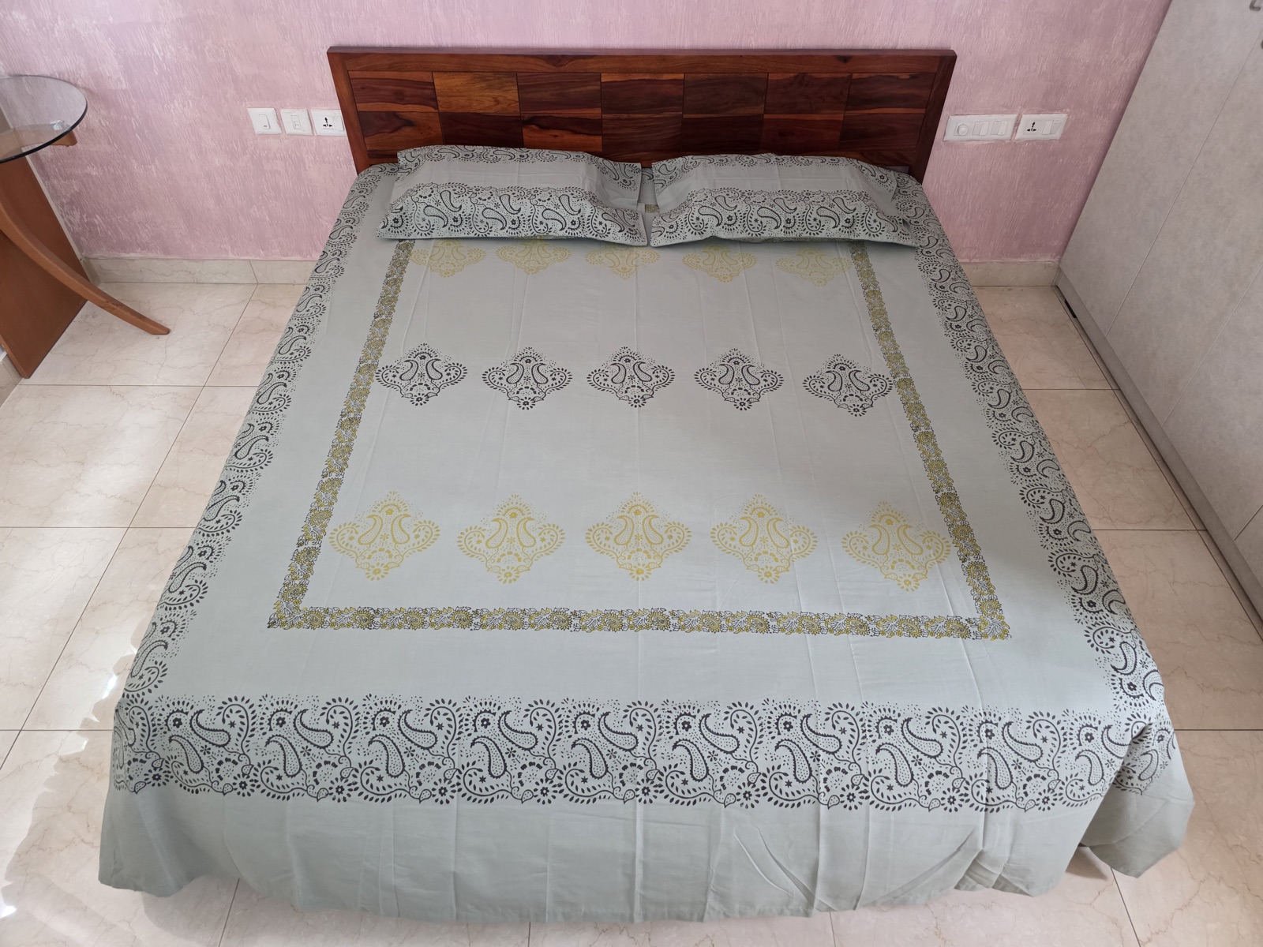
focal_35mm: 23
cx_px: 632
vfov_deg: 58.9
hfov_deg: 73.9
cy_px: 474
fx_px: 839
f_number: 1.7
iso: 500
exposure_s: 1/100
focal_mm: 6.3
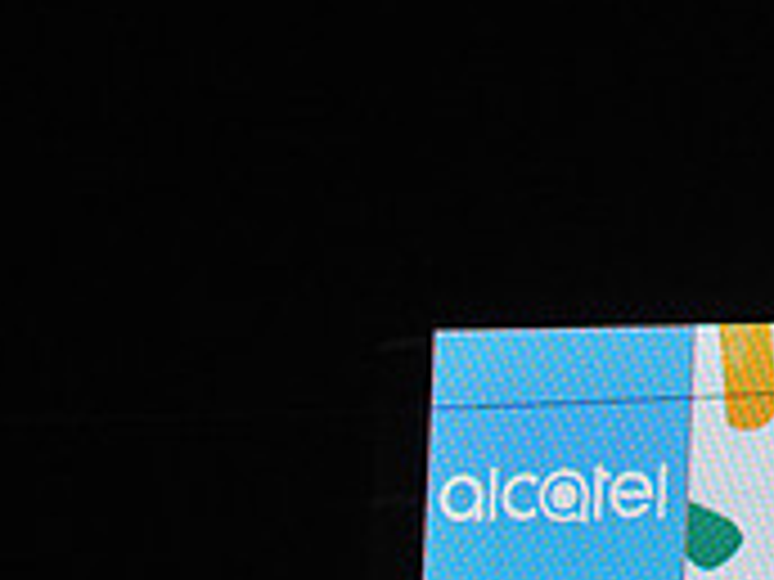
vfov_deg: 2.3
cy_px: 486
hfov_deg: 3.0
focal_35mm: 648
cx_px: 1269
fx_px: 14489
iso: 1600
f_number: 11
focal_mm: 200
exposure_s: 1/500
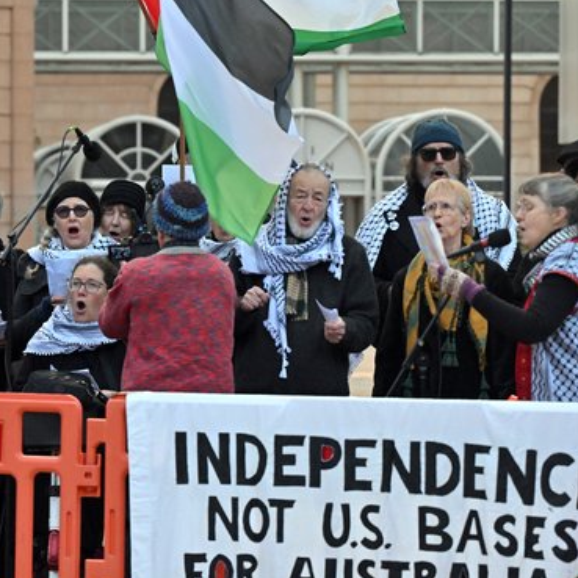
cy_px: 368
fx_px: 5460
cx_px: 232
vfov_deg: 6.1
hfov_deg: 6.1
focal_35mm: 289
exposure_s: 1/2000
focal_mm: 155
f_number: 5.6
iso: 4000
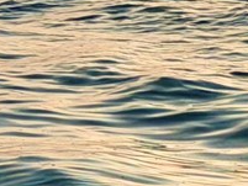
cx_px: -260
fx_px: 2738
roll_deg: +1.2
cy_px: -41
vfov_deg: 3.9
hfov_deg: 5.1
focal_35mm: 382
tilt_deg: -3.7
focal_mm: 6.76
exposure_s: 1/87
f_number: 1.78
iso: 100
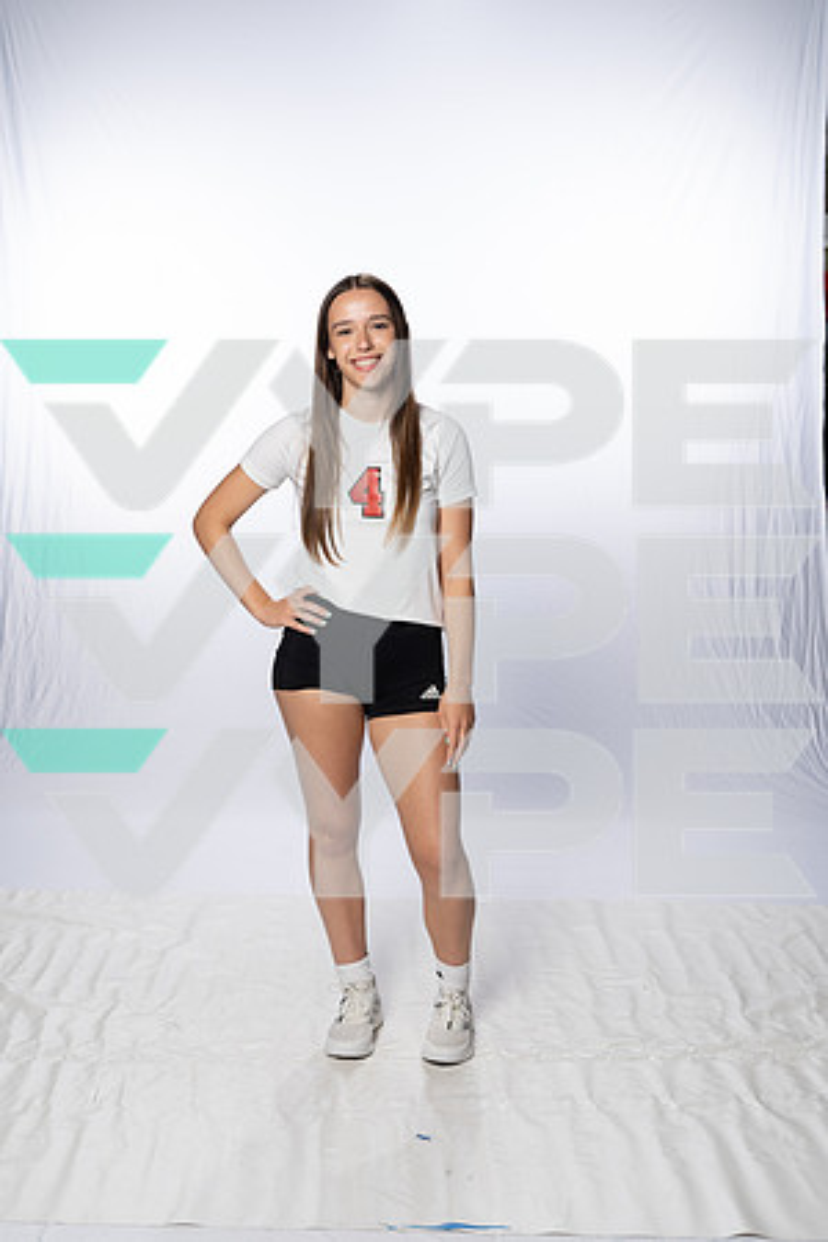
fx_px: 1621
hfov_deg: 28.6
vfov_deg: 41.9
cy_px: 621
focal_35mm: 47
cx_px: 414
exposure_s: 1/250
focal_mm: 47
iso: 640
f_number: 8
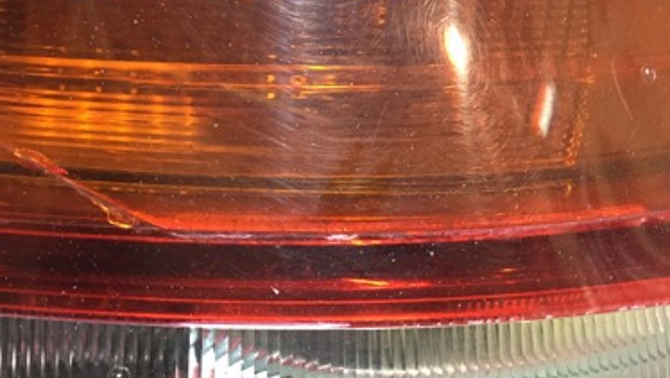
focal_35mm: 54
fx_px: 960
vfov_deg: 22.3
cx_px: 152
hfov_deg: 37.3
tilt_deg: -28.0
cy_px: 210
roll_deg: -2.3
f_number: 2.2
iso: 250
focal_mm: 4.15
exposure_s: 1/33
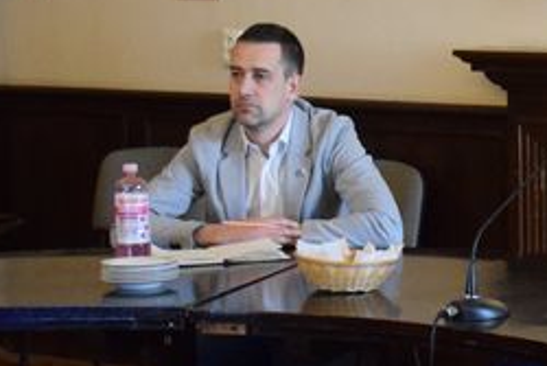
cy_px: 172
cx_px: 726
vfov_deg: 10.0
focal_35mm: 138
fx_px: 2098
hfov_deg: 14.2
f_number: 3.8
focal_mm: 23
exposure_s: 1/60
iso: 3600
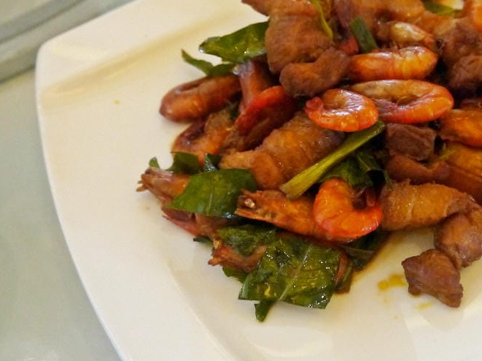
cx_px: 361
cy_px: 167
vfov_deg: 28.5
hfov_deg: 36.6
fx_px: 710
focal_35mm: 51
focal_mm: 14
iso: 1250
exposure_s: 1/125
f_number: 3.5
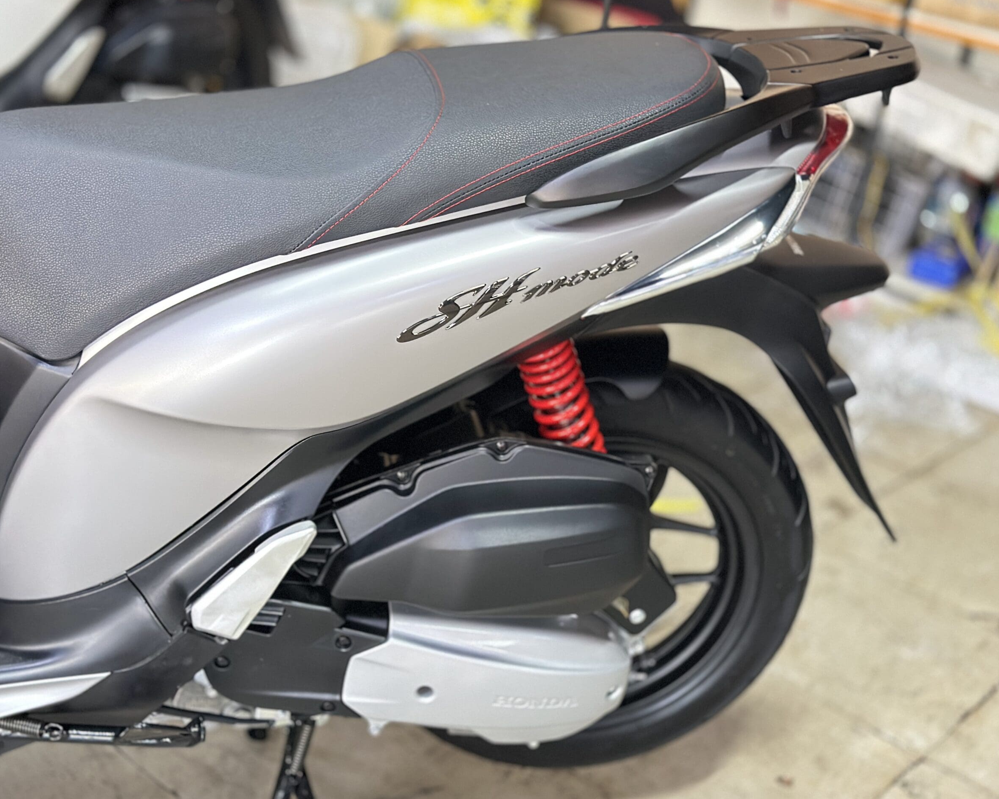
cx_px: 475
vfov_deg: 29.7
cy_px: 398
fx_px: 1508
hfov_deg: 36.7
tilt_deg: -24.3
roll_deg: -9.0
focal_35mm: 51
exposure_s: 1/25
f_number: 1.78
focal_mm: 6.86
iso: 1000
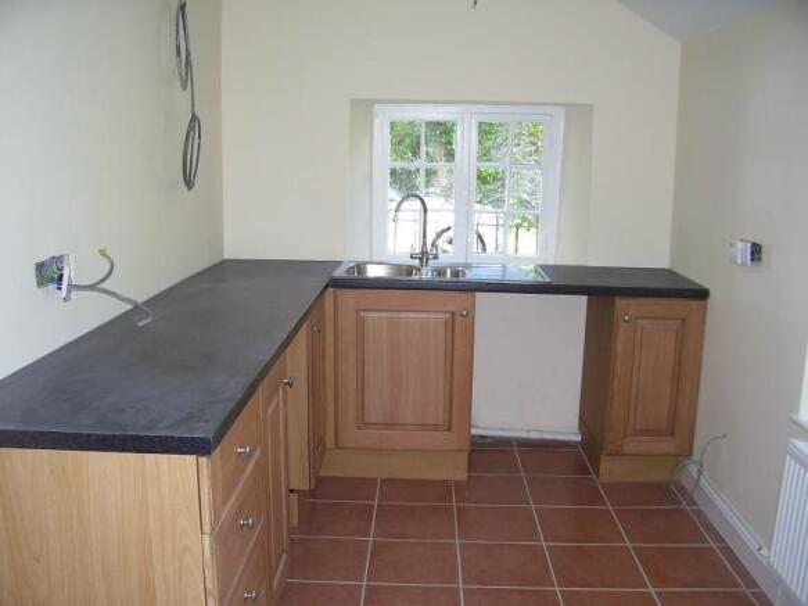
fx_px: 793
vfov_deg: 41.8
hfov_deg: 54.0
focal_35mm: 34
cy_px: 303
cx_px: 404
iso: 80
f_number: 2.7
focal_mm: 5.6
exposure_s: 1/60
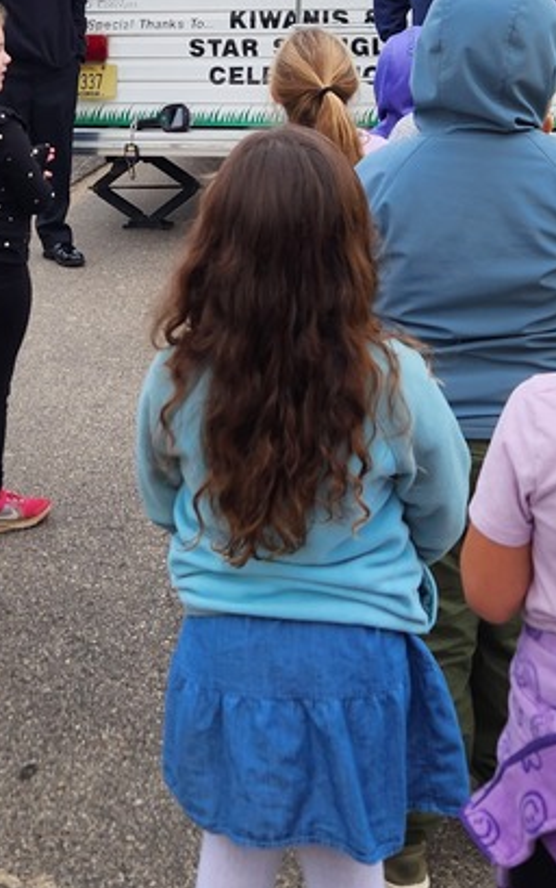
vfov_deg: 32.2
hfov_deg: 21.2
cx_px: 178
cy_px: 135
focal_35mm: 61
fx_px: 1477
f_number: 1.8
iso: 80
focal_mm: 5.4
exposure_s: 1/180
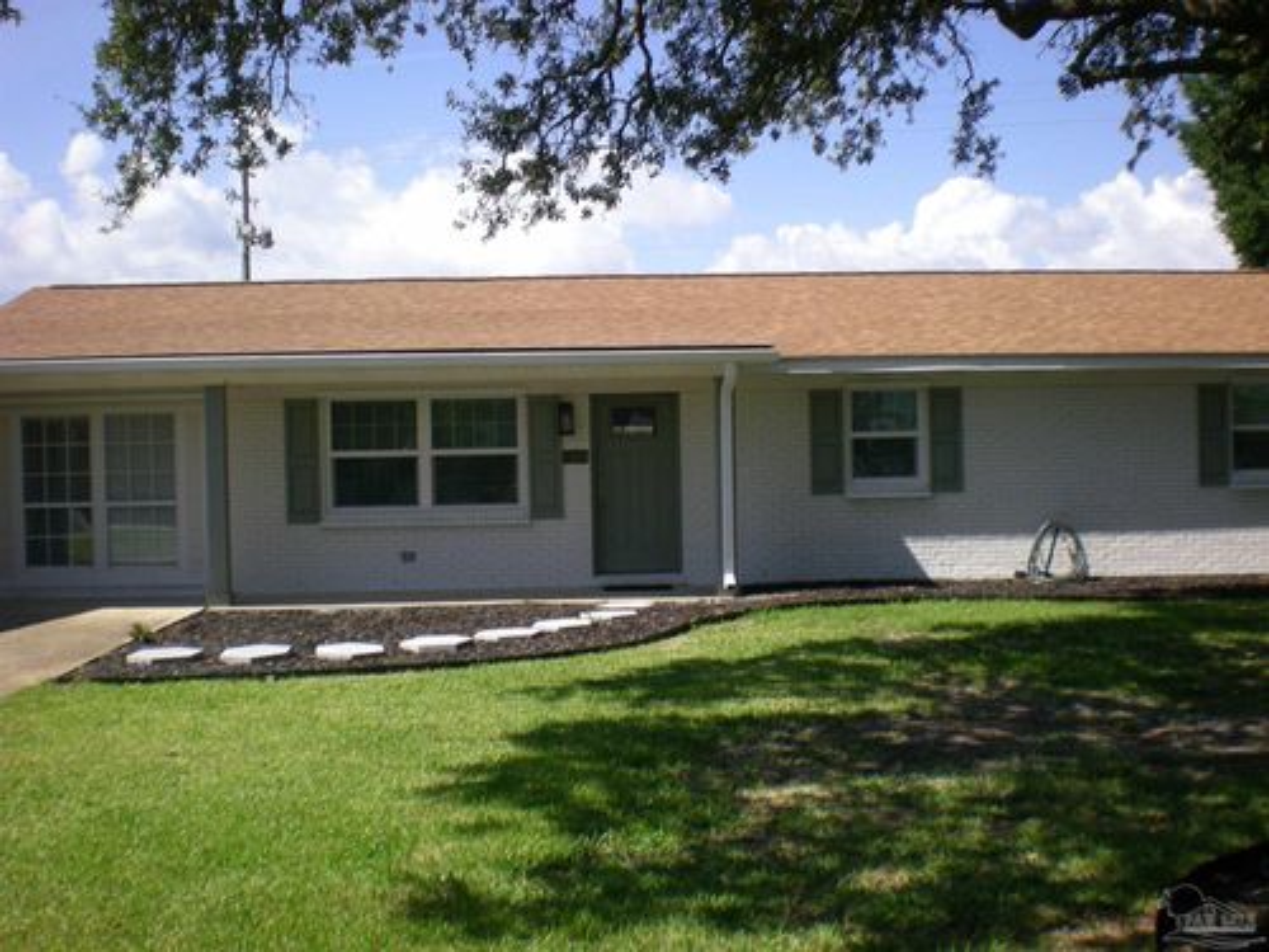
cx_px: 634
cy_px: 476
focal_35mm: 38
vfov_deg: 37.7
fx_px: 1393
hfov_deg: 49.0
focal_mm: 6.3
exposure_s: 1/282
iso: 50
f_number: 4.6
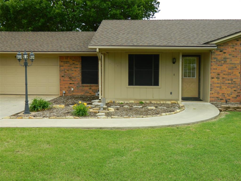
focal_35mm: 41
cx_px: 120
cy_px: 90
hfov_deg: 45.8
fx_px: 285
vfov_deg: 35.1
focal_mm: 7.3
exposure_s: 1/200
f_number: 3.5
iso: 80
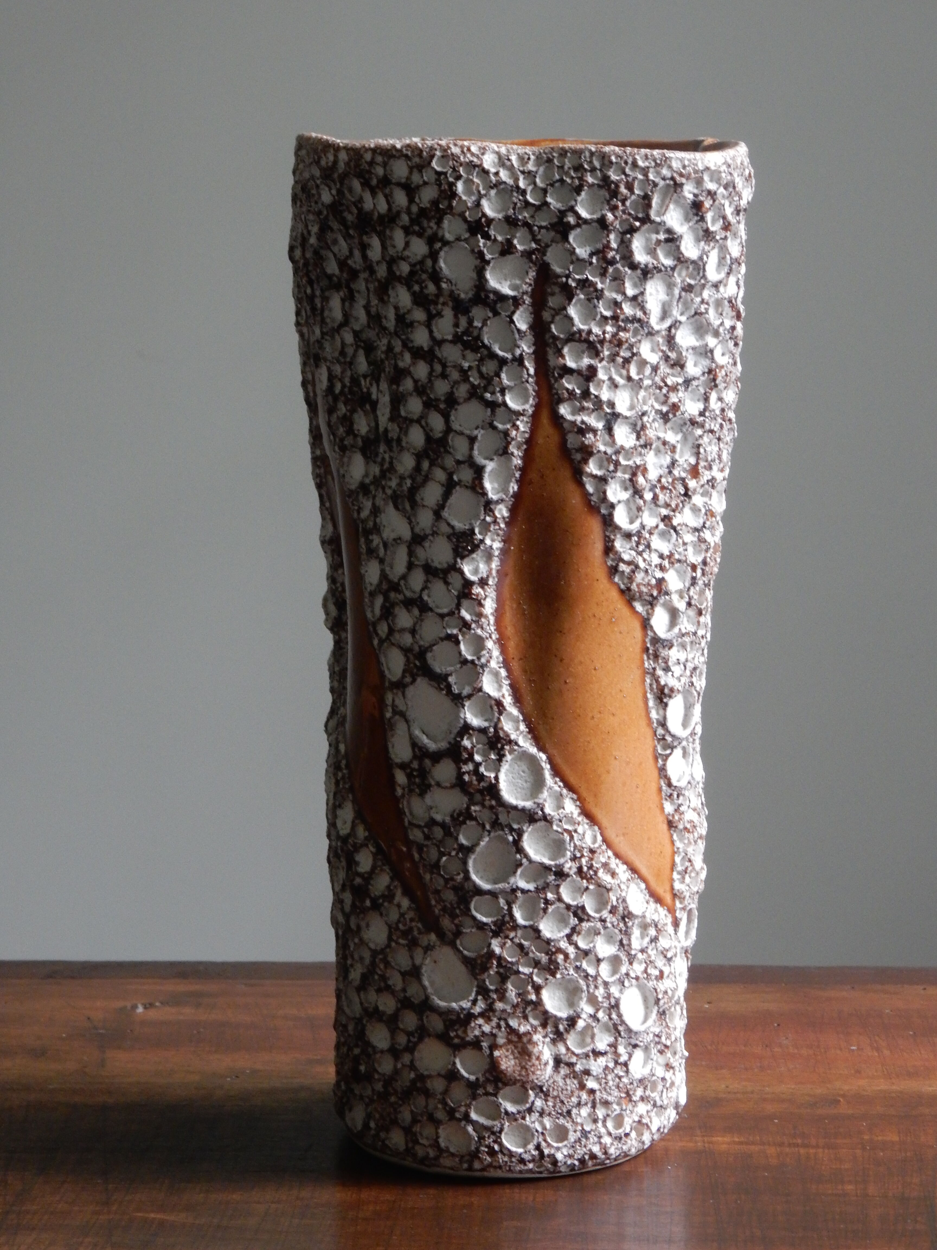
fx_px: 3573
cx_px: 468
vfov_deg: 19.8
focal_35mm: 99
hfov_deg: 14.9
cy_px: 625
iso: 400
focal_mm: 17.6
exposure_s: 1/25
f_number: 5.3
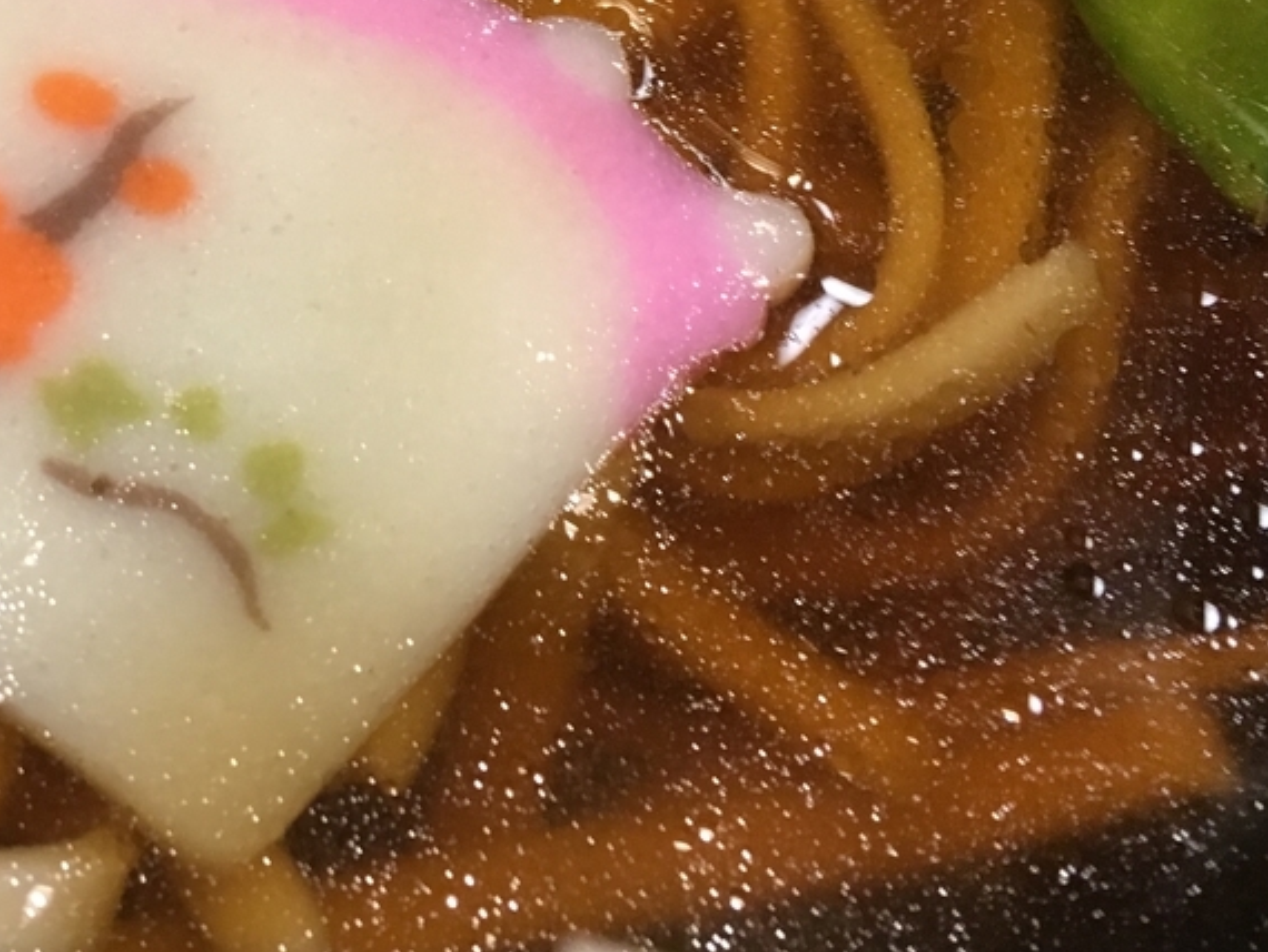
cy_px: 160
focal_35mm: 61
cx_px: 180
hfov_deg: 30.6
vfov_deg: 23.6
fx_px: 2235
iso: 125
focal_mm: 4.15
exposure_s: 1/30
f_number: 2.2
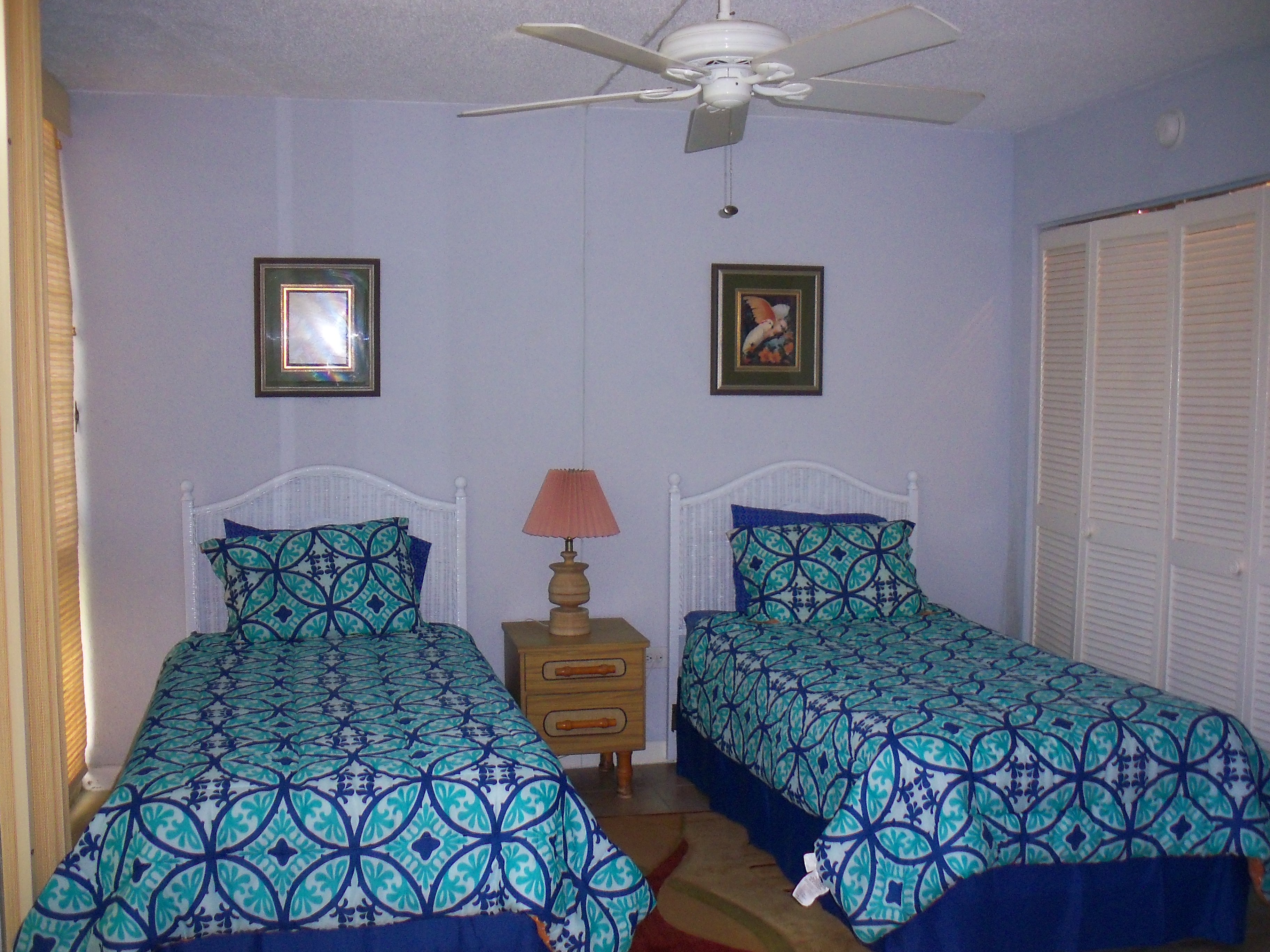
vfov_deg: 37.7
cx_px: 635
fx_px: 1394
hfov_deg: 49.0
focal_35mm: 38
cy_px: 476
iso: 200
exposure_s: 1/30
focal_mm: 6.3
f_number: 3.5
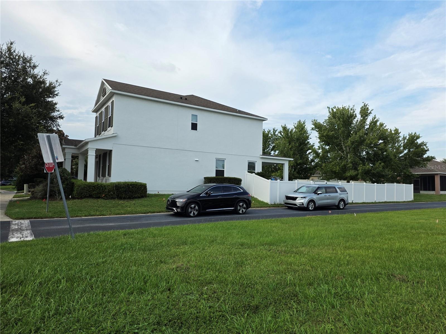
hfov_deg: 73.9
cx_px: 223
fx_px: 296
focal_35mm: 23
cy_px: 167
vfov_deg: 58.9
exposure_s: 1/1780
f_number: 1.7
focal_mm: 6.25
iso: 80
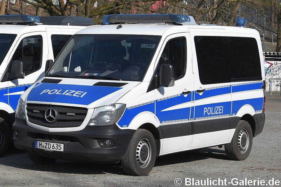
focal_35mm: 45
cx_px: 140
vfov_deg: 29.9
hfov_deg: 43.6
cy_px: 94
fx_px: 351
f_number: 10
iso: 200
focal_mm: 45
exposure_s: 1/400
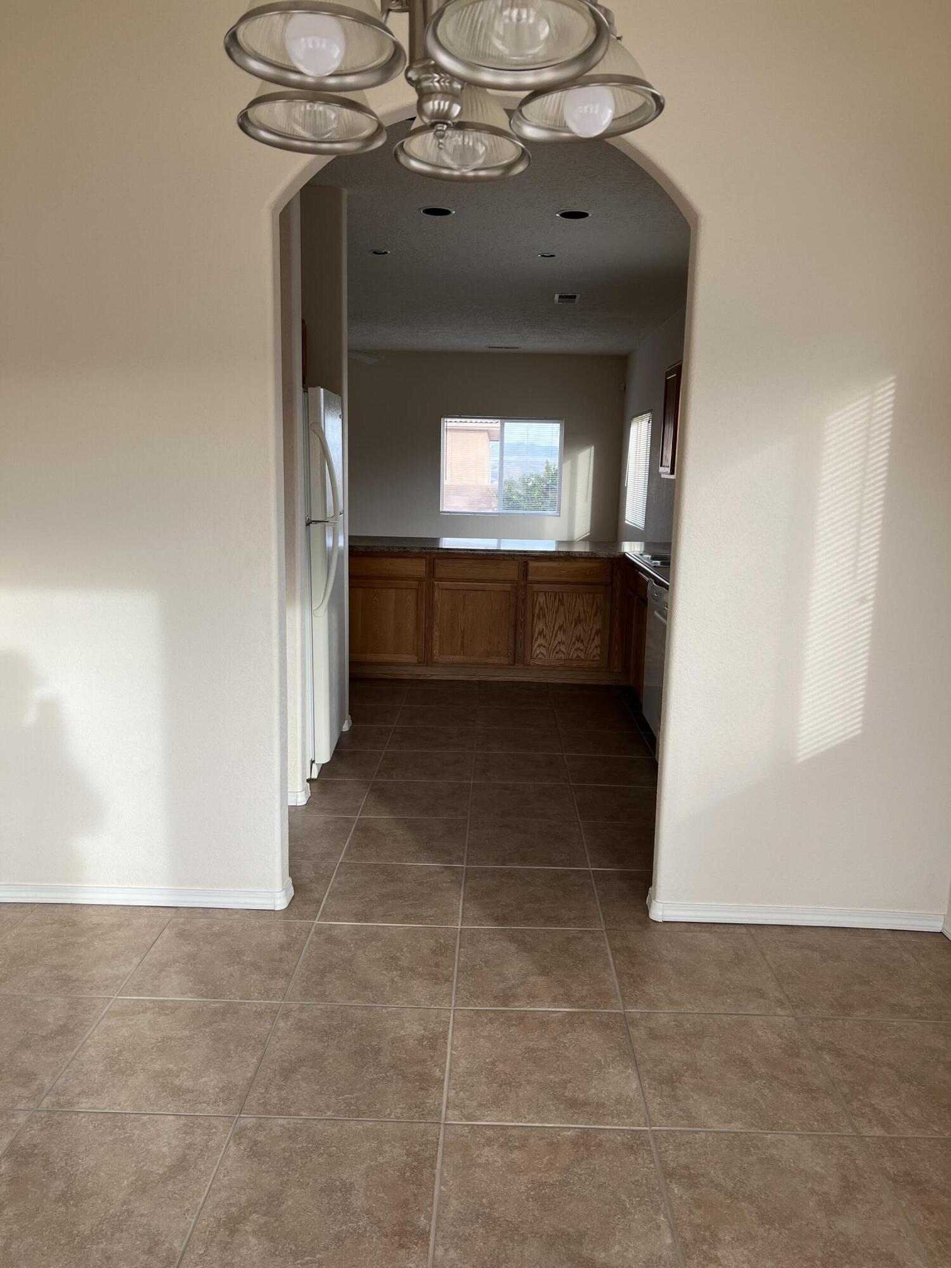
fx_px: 952
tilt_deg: -10.1
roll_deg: -0.8
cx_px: 476
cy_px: 634
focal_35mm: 26
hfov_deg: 53.1
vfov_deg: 67.3
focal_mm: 5.7
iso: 40
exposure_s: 1/165
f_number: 1.5
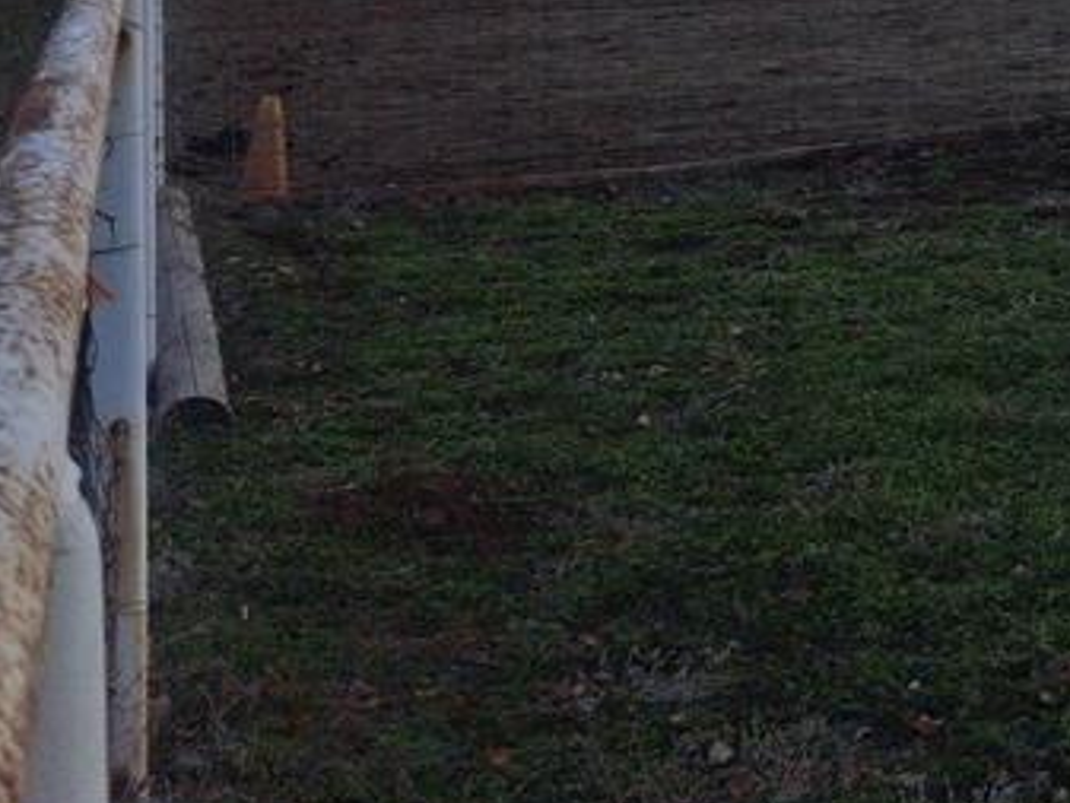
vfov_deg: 17.6
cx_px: 1594
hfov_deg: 21.6
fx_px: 2350
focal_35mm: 76
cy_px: -371
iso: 25
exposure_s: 1/205
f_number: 1.8
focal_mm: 4.69
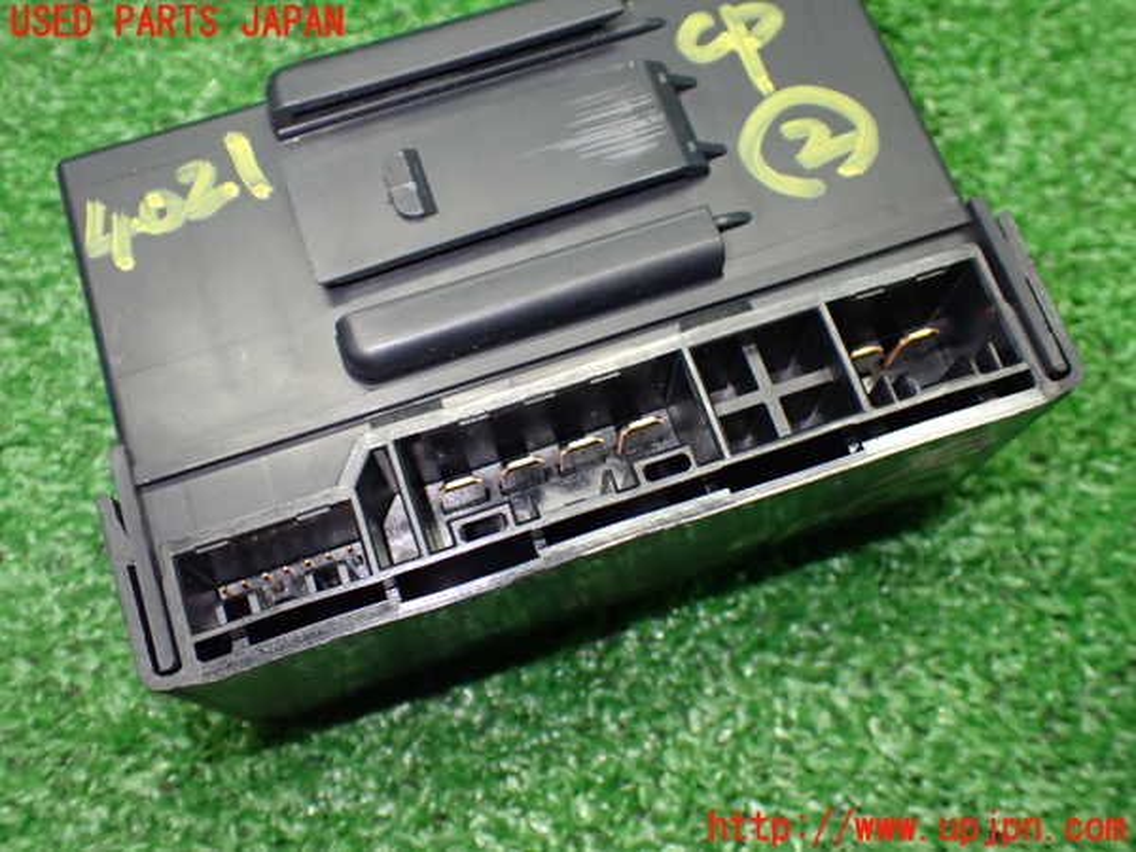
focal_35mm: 36
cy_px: 426
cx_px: 568
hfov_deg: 51.4
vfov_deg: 39.7
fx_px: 1181
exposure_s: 1/125
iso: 800
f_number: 2.5
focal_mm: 6.37
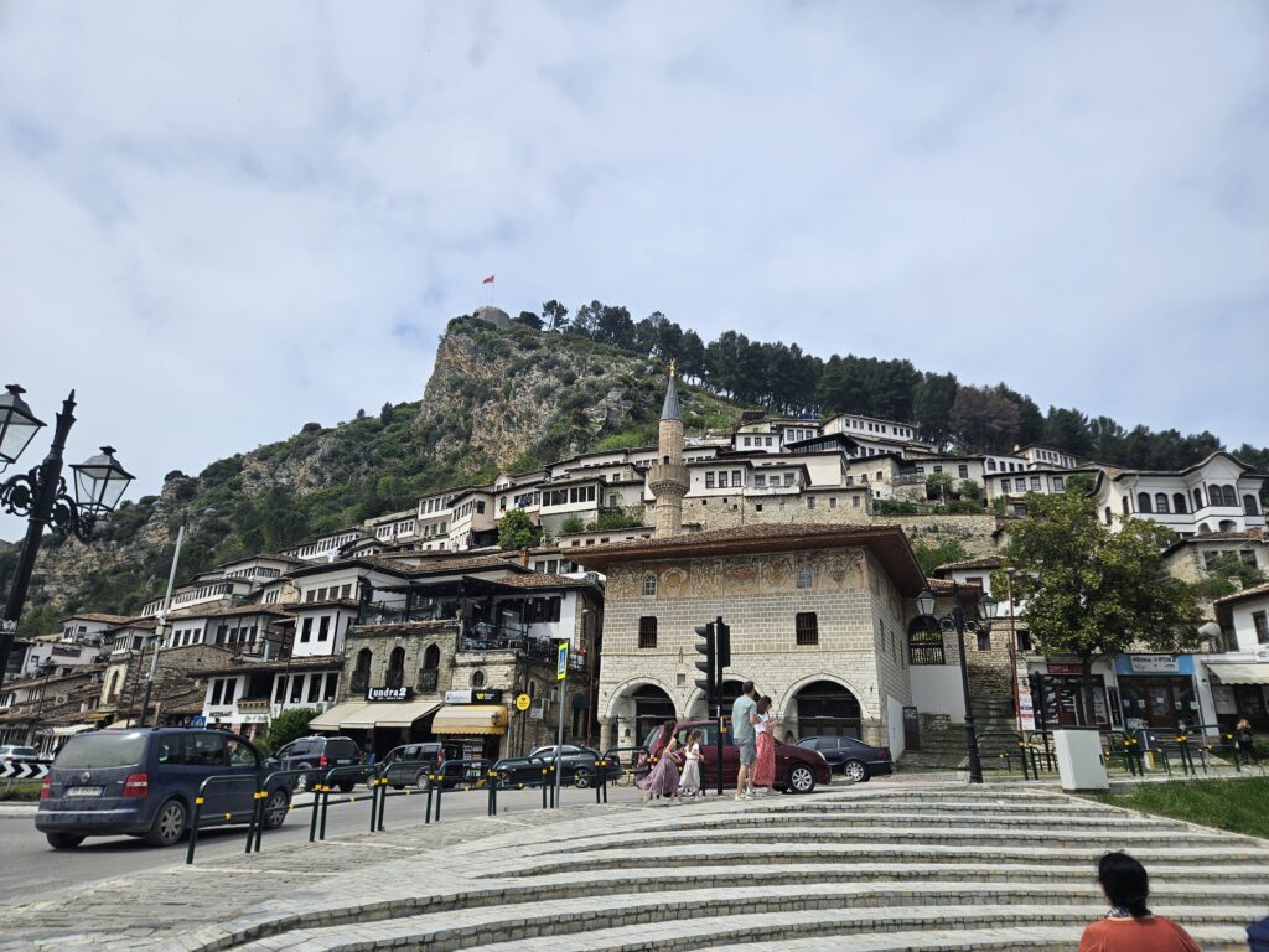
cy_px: 476
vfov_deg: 58.9
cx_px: 634
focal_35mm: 23
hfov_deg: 73.9
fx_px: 843
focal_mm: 5.4
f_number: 1.8
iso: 25
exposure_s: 1/3345
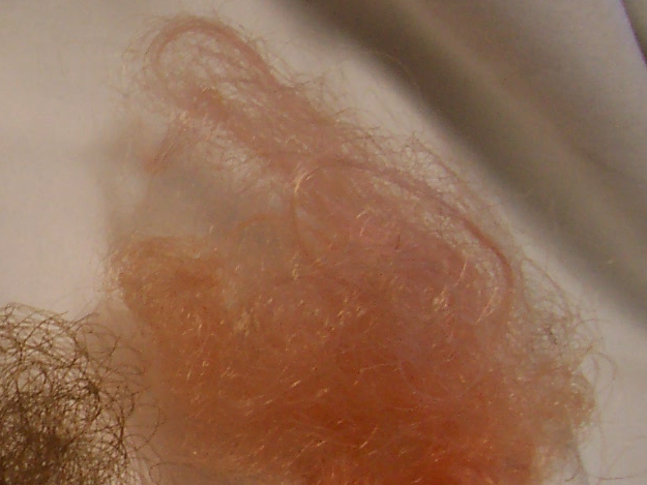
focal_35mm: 98
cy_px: 324
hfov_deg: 18.9
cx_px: -134
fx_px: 1832
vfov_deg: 15.1
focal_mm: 5.6
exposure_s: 1/45
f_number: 2.8
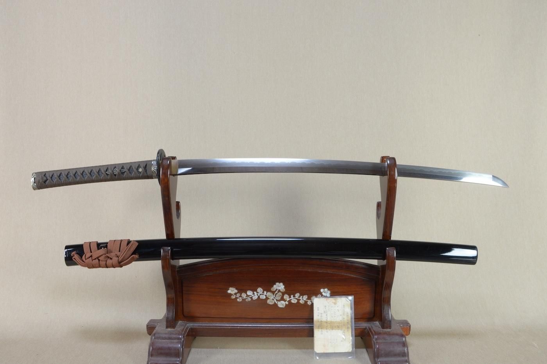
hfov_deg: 62.0
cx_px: 274
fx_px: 455
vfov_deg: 43.5
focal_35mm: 30
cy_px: 182
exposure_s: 1/1.6
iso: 400
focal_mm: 20
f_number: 11
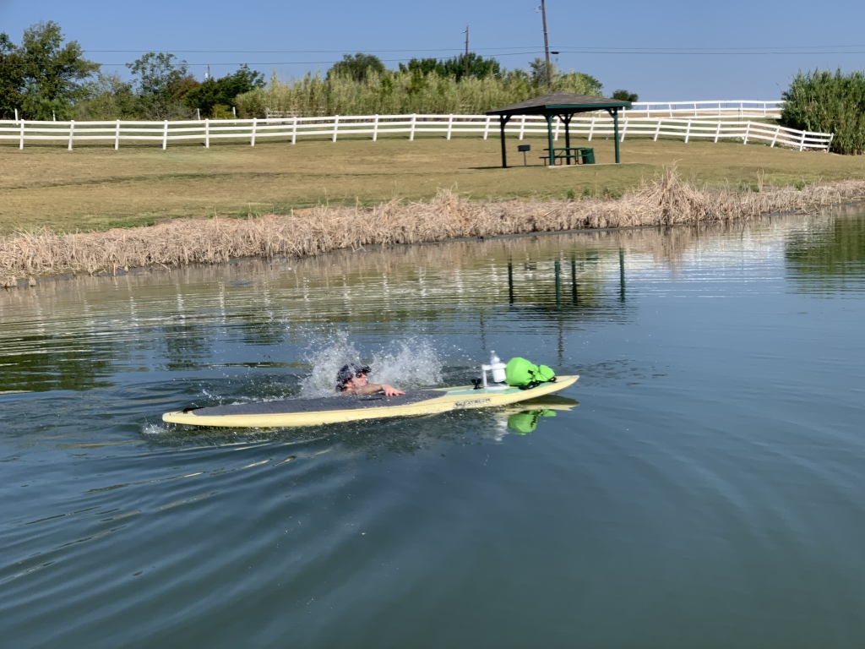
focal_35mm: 52
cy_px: 324
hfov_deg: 36.8
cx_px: 432
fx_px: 1299
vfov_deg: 28.0
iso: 16
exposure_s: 1/1170
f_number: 2.4
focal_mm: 6
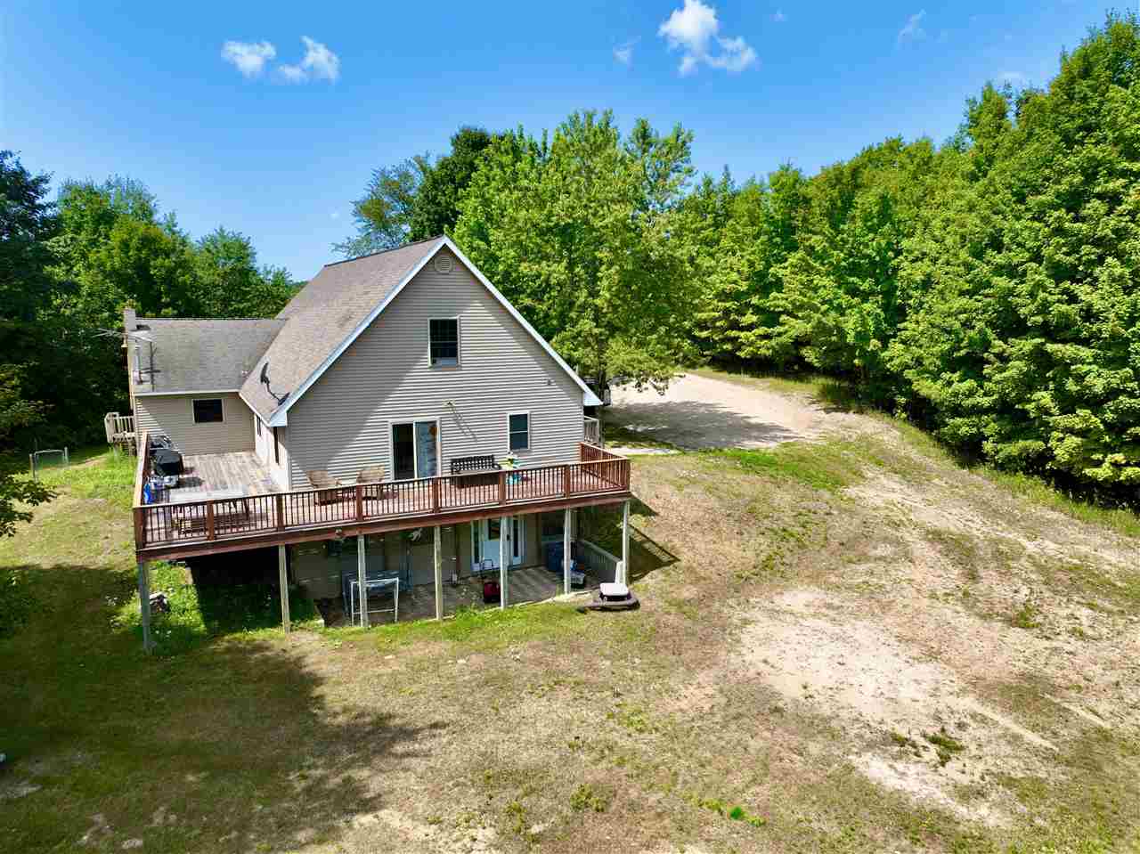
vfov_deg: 56.8
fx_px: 790
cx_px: 570
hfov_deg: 71.6
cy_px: 427
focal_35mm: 24
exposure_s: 1/1600
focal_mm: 12.29
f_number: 2.8
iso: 100
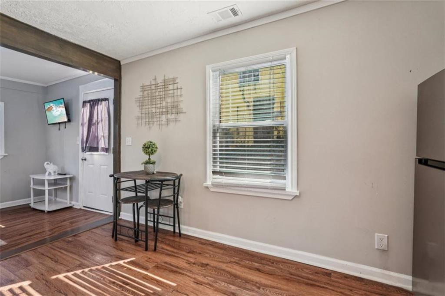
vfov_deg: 73.7
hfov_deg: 96.8
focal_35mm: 16
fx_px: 198
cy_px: 148
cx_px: 222
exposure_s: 1/50
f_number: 8
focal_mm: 16
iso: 800
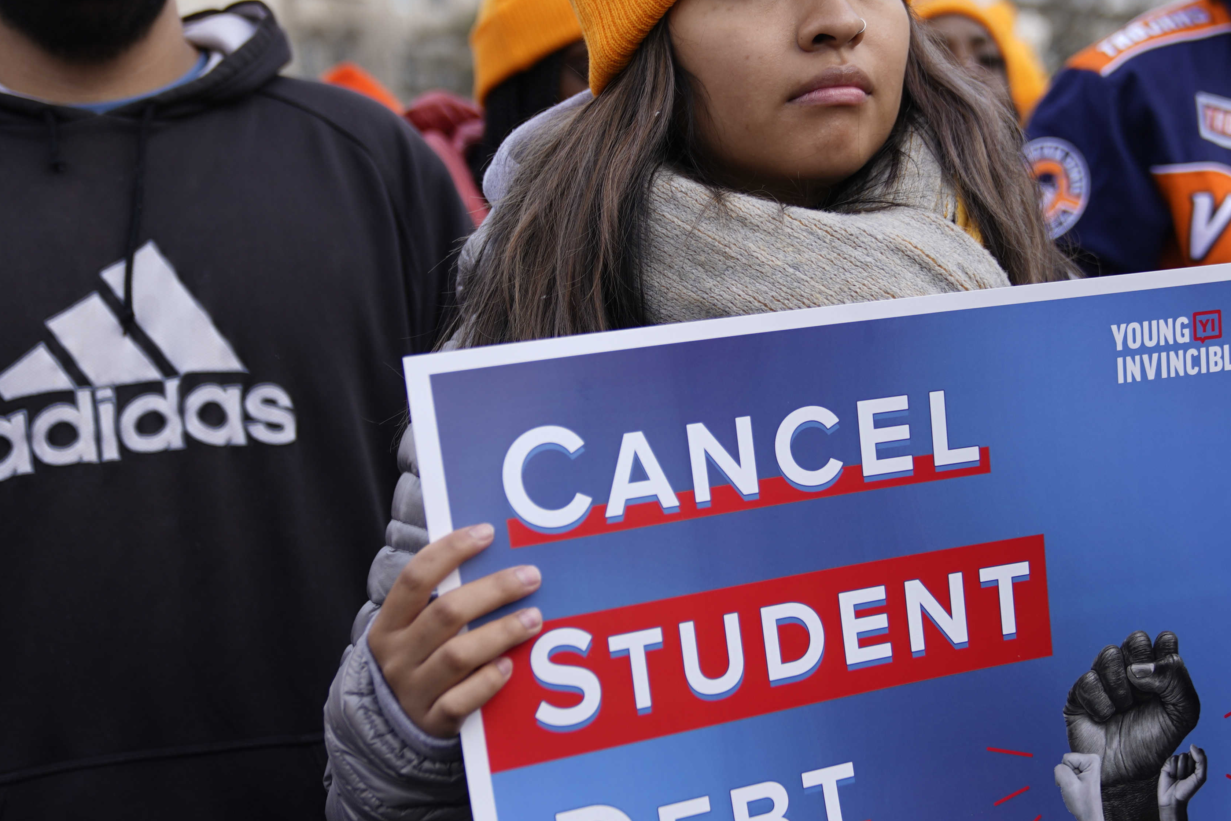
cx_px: 828
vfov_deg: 20.9
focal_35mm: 65
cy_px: 349
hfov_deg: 30.7
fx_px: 2222
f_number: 2.8
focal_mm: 37
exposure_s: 1/640
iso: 80
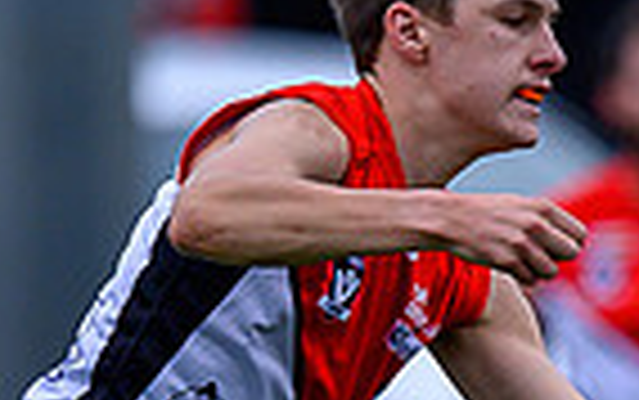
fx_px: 61976
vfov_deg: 0.4
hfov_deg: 0.6
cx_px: 1468
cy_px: 926
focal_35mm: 3556
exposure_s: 1/1600
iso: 280
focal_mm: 500
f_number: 4
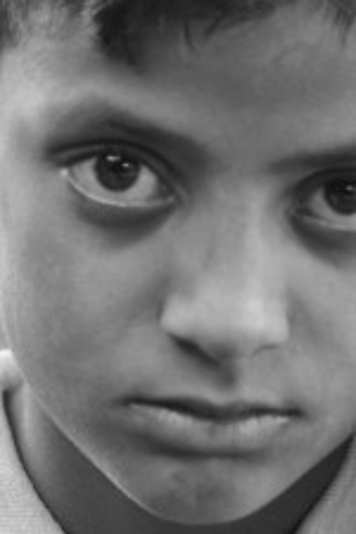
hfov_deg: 2.5
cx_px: 235
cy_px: 159
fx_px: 8306
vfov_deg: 3.7
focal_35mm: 560
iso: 1600
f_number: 6.3
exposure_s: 1/80
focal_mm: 210
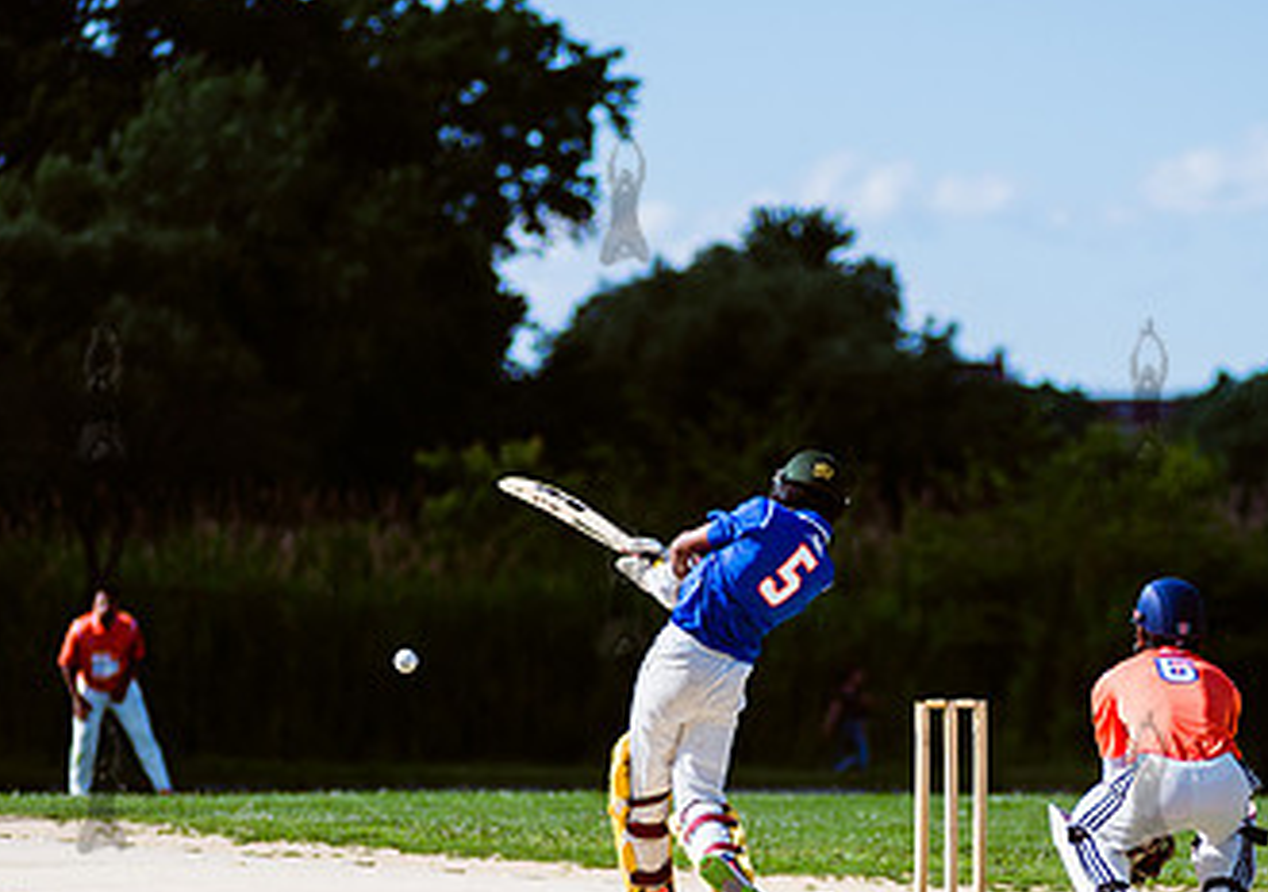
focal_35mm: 304
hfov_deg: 6.7
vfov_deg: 4.7
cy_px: 640
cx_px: 741
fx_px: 10890
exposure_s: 1/2500
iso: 200
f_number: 2.8
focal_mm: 145
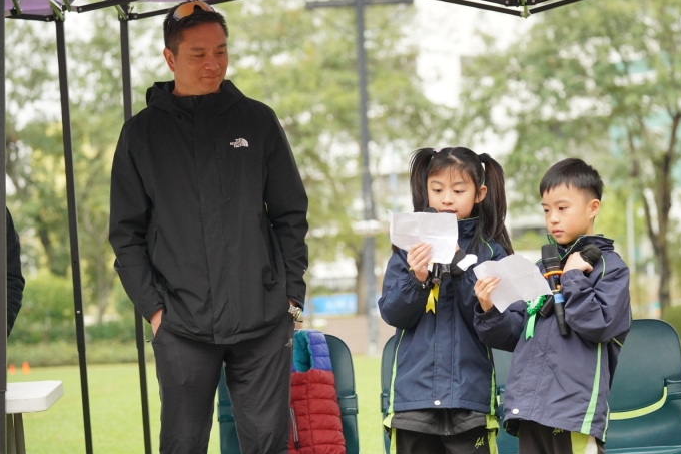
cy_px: 225
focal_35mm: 167
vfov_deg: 8.2
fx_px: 3158
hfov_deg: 12.3
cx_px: 399
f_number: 5.6
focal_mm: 142
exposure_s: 1/200
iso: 2000
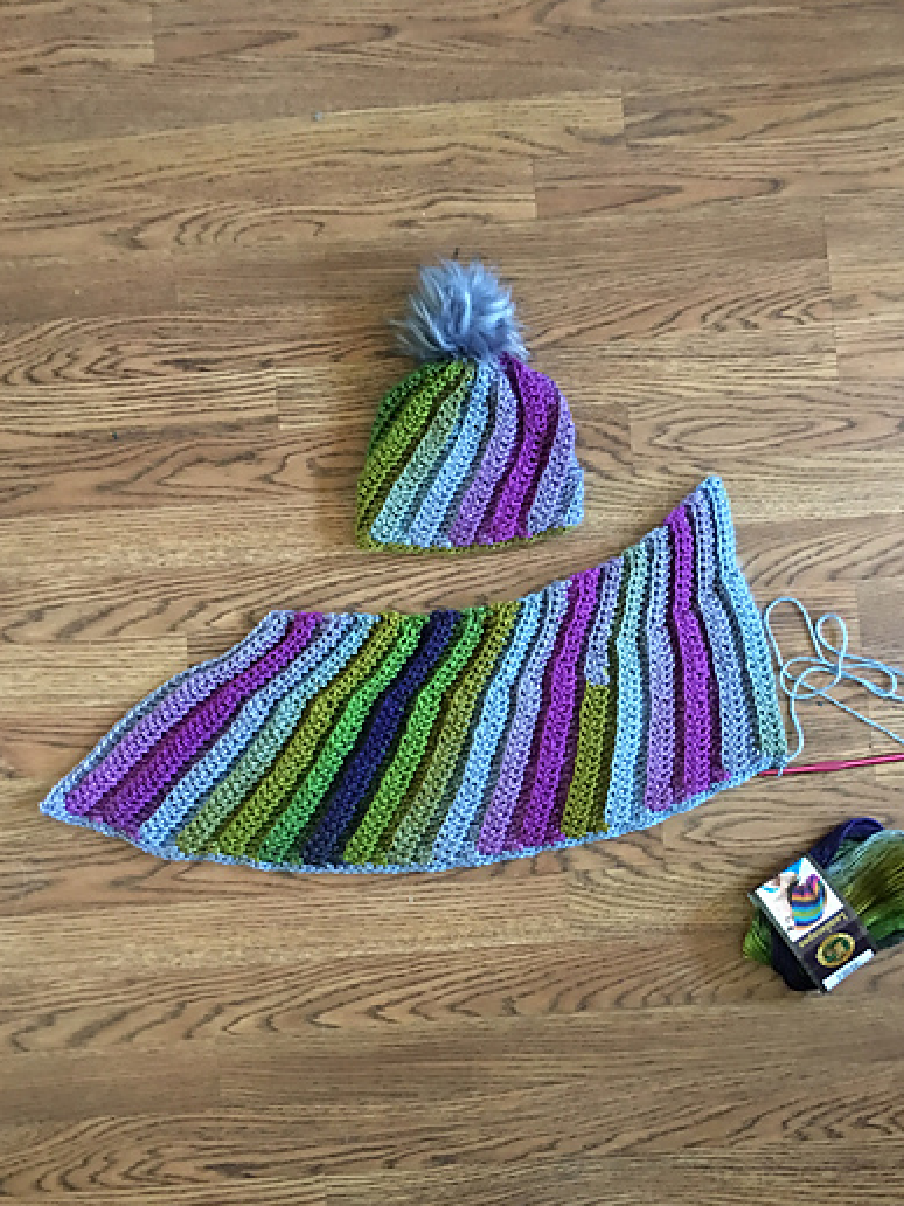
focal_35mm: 36
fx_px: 1254
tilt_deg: -83.3
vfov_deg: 51.2
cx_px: 502
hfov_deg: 39.6
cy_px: 675
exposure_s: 1/4
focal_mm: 4.15
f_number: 2.2
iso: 100
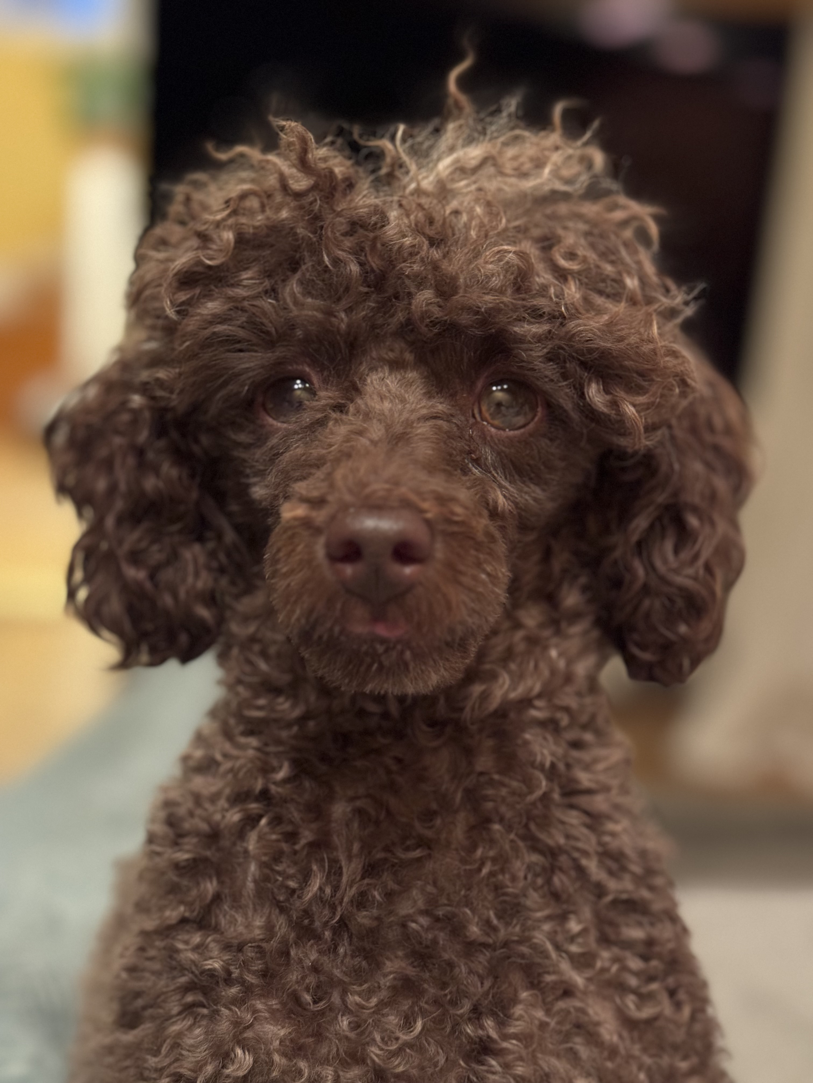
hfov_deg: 30.3
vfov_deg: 39.7
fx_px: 1503
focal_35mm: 48
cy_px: 542
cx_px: 406
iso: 800
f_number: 1.78
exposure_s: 1/20
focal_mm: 6.76
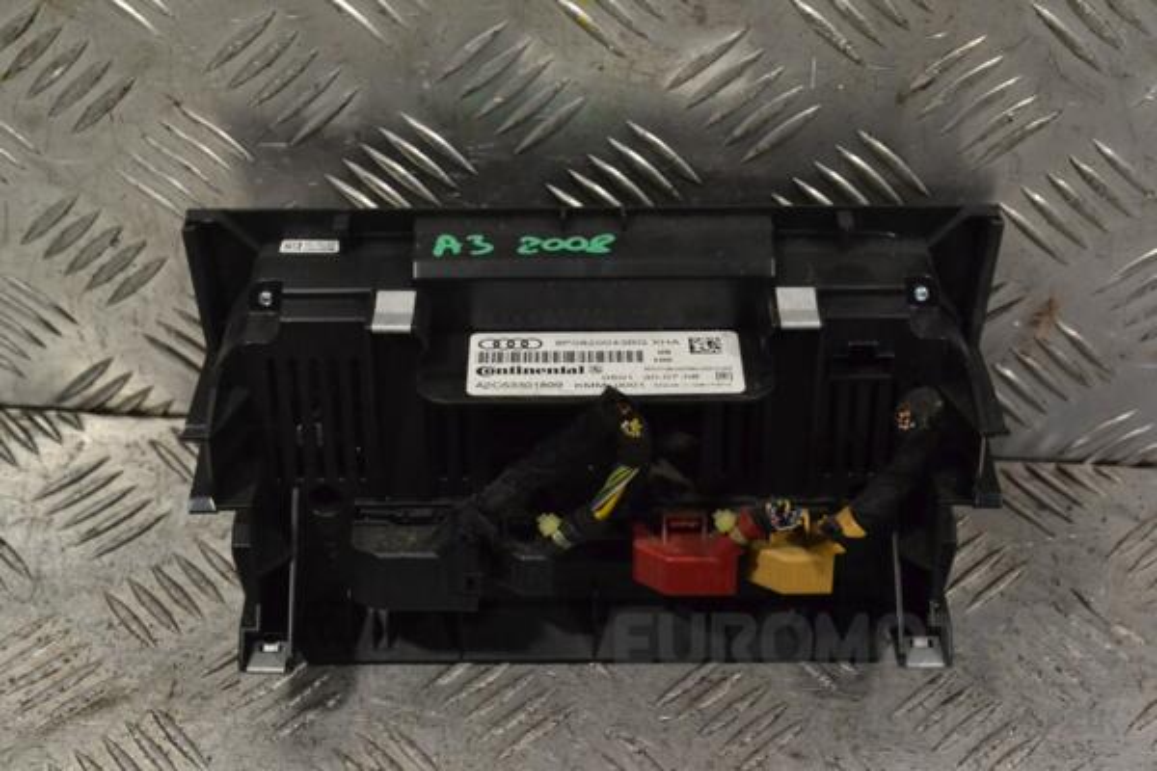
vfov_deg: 20.6
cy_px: 386
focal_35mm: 66
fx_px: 2121
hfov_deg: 30.5
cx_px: 578
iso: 3200
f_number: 9
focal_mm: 44
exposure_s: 1/320
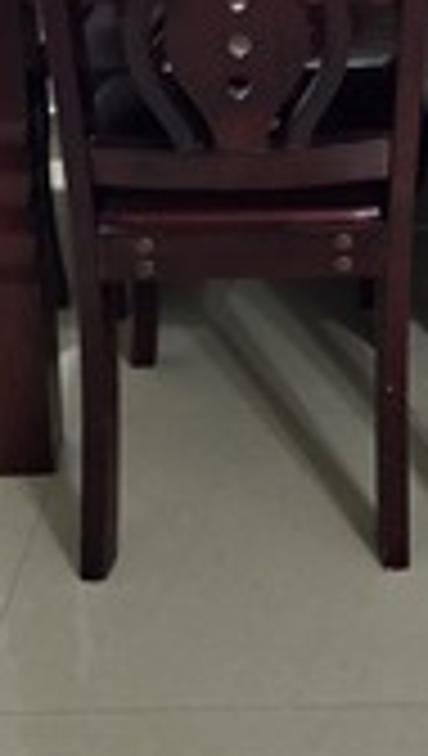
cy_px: 7
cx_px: 439
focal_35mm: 68
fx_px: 1366
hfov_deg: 17.3
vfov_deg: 29.0
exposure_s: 1/60
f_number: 1.7
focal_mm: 6.3
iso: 640
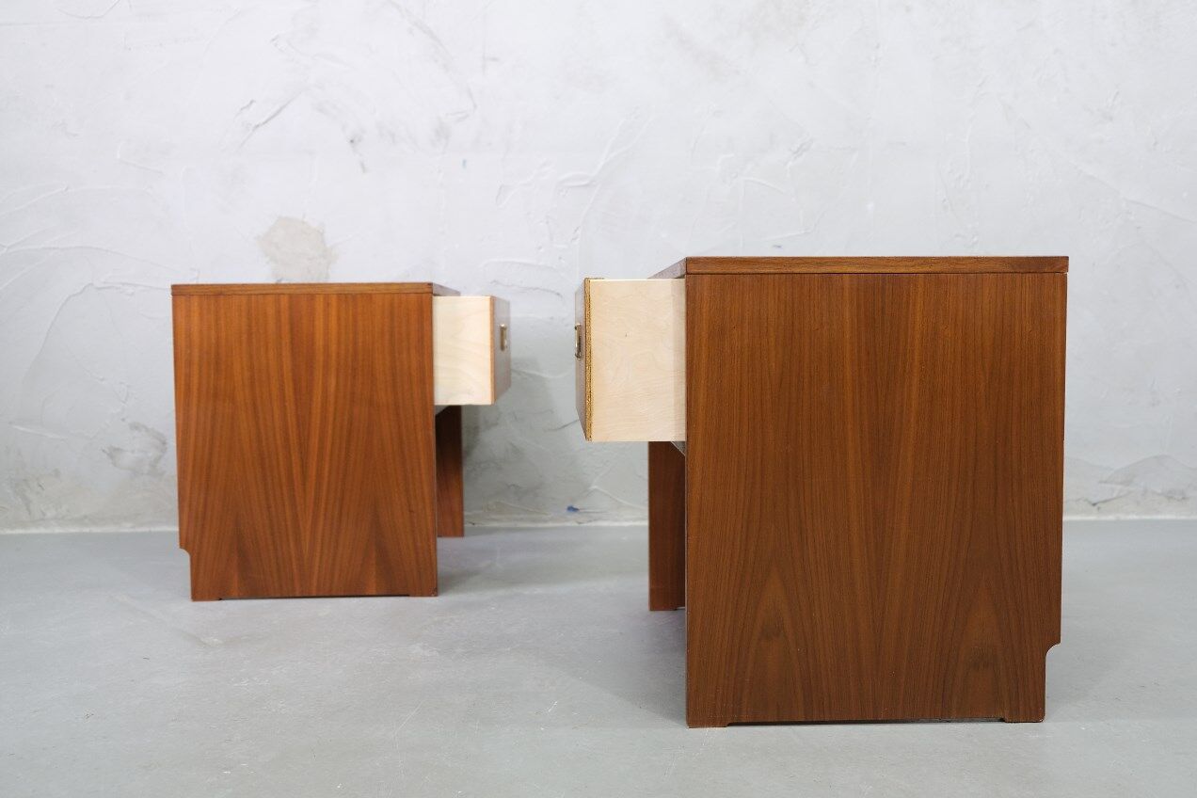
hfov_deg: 58.7
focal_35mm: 32
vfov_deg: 41.1
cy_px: 399
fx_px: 1064
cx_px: 598
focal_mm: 21.4
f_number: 3.2
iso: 640
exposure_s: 1/30
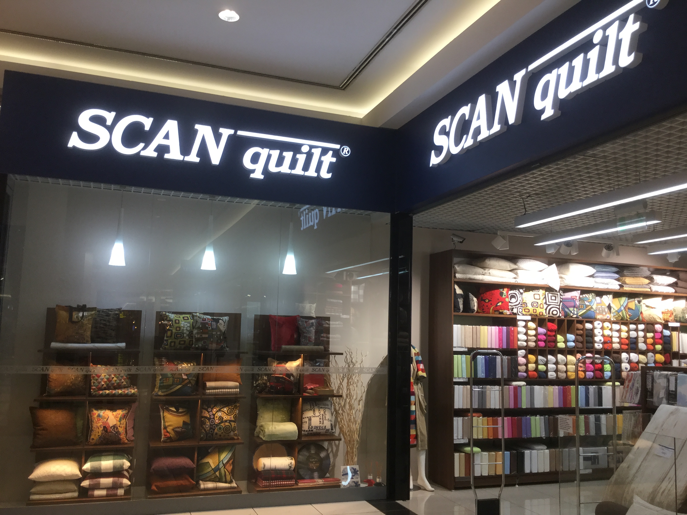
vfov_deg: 45.4
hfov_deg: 58.4
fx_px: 615
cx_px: 344
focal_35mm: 31
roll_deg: -1.6
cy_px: 258
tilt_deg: +7.8
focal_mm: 3.3
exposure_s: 1/33
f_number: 2.4
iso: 25
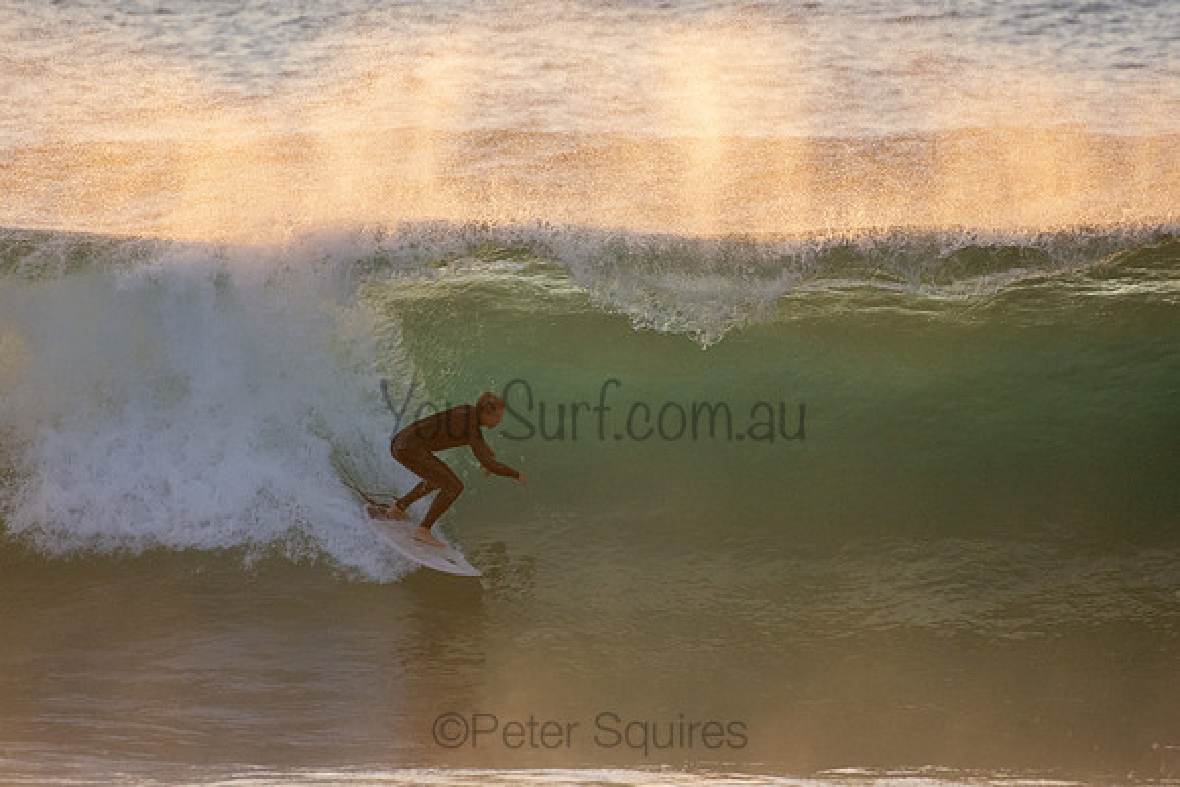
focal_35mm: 750
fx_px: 24588
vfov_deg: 1.8
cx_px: 590
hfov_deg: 2.7
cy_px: 394
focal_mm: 500
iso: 1800
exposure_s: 1/1600
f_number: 5.6
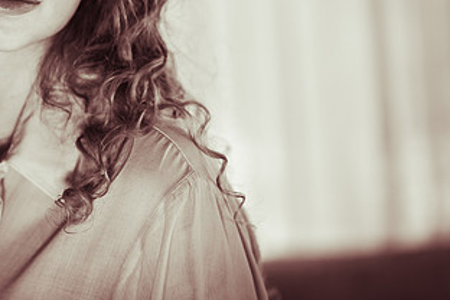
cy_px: 47
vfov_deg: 8.7
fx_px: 1975
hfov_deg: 12.9
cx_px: 59
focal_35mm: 158
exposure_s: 1/200
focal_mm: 85
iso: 400
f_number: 1.8
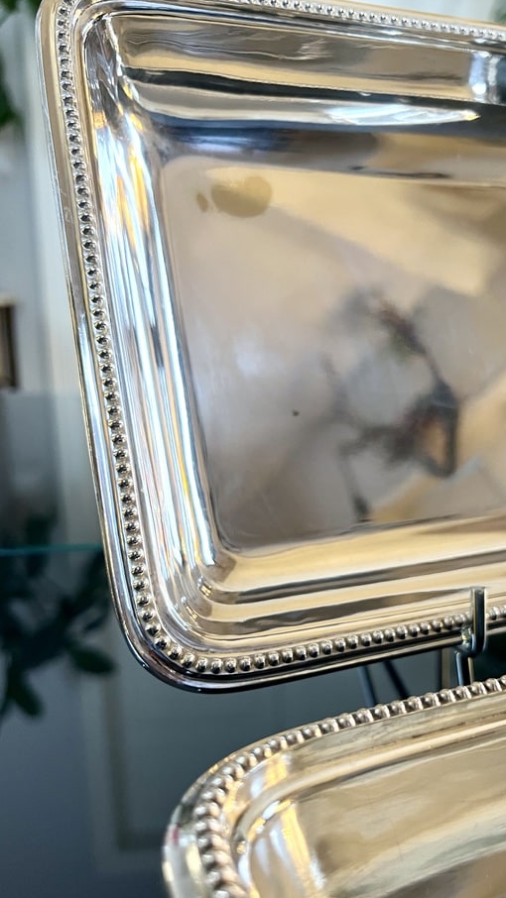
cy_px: 504
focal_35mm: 32
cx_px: 310
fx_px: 763
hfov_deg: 36.5
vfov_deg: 60.8
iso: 320
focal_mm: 5.7
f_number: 1.5
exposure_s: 1/50
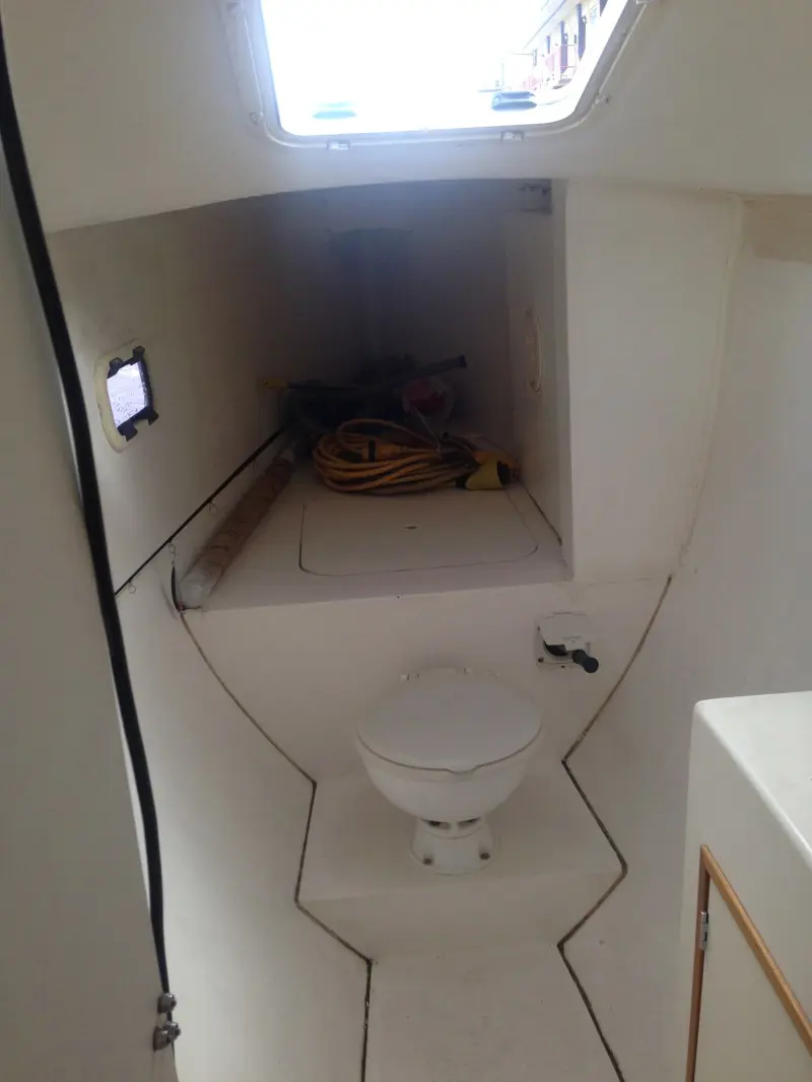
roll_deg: +0.6
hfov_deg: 43.0
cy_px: 541
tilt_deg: -19.4
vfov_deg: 55.3
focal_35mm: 33
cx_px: 406
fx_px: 1032
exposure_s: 1/120
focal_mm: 4.12
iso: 80
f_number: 2.4
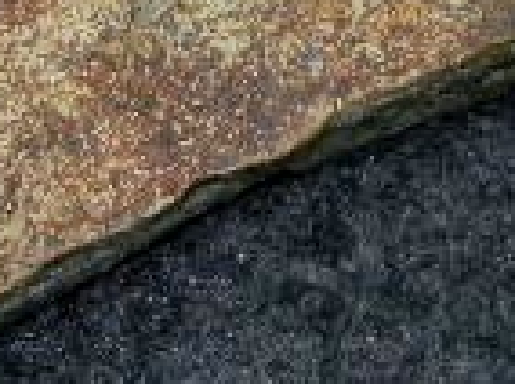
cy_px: -308
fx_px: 3490
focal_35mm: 235
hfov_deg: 8.4
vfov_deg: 6.2
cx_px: 236
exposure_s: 1/30
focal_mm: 9.3
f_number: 3.9
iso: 450
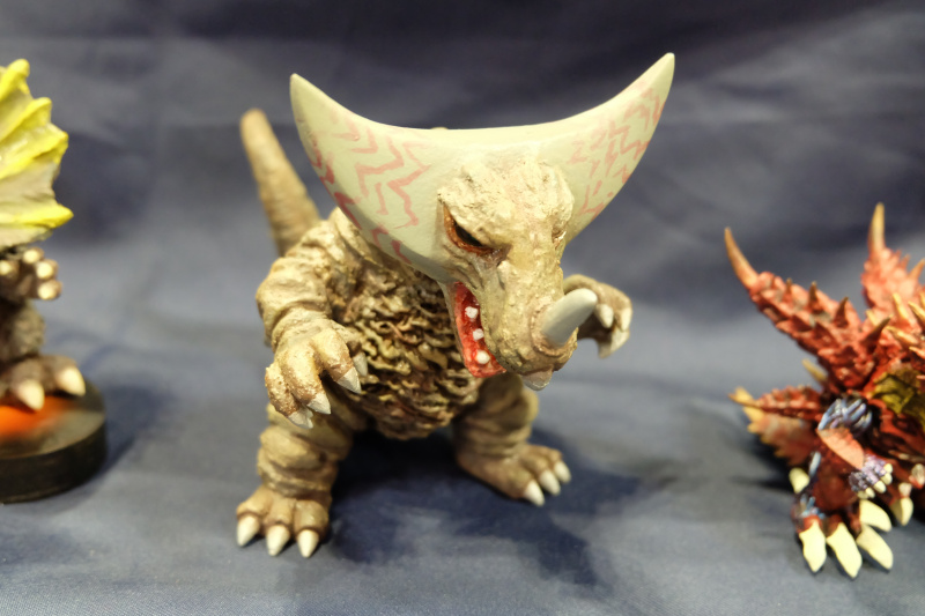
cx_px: 462
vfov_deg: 37.8
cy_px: 308
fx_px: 899
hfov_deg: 54.4
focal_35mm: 35
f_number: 4.2
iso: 3200
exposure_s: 1/26
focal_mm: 23.2
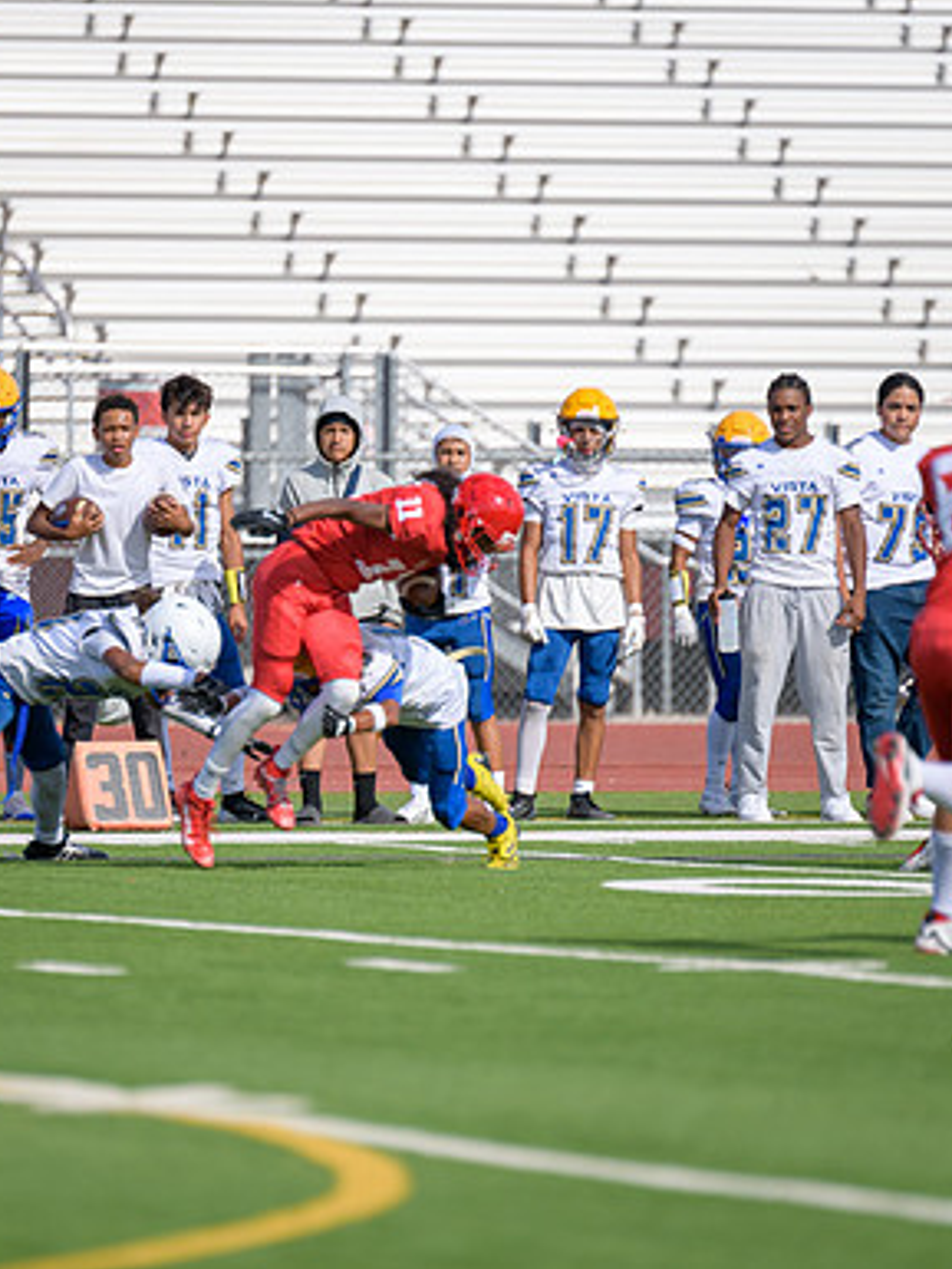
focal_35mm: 435
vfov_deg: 4.6
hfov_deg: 3.4
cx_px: 352
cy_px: 634
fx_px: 15942
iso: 200
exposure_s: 1/3200
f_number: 2.8
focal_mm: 300
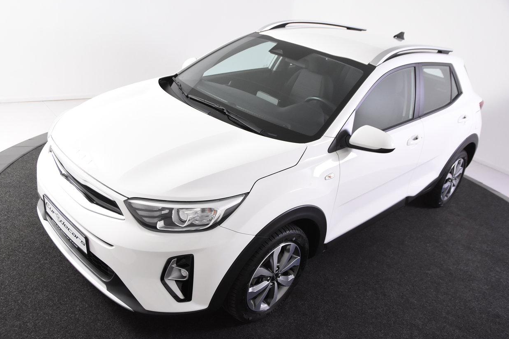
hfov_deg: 60.3
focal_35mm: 31
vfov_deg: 42.3
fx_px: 438
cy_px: 171
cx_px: 250
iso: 1600
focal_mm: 20
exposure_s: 1/60
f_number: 4
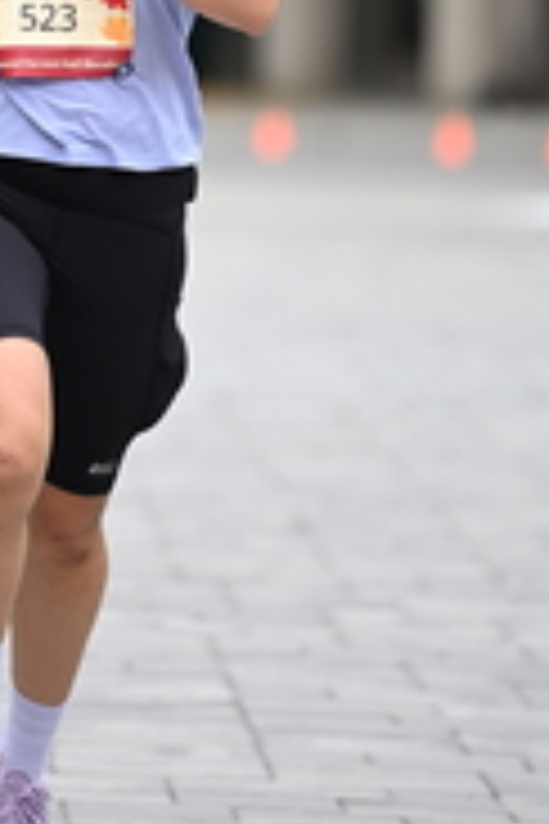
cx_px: 43
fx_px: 12695
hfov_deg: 2.5
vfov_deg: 3.7
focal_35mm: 555
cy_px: -5
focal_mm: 185
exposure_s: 1/2000
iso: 640
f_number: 2.8
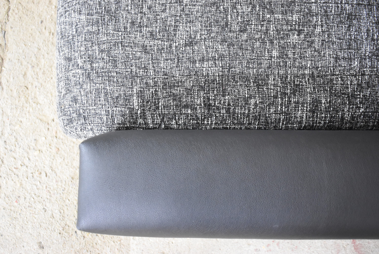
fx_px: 395
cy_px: 127
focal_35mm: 38
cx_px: 190
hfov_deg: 51.2
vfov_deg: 35.6
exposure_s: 1/13
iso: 3200
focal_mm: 25
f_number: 4
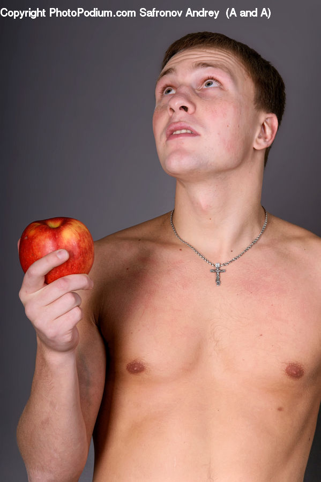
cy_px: 241
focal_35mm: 105
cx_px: 160
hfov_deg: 13.0
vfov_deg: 19.5
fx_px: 1406
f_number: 11
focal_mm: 70
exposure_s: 1/160
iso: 100
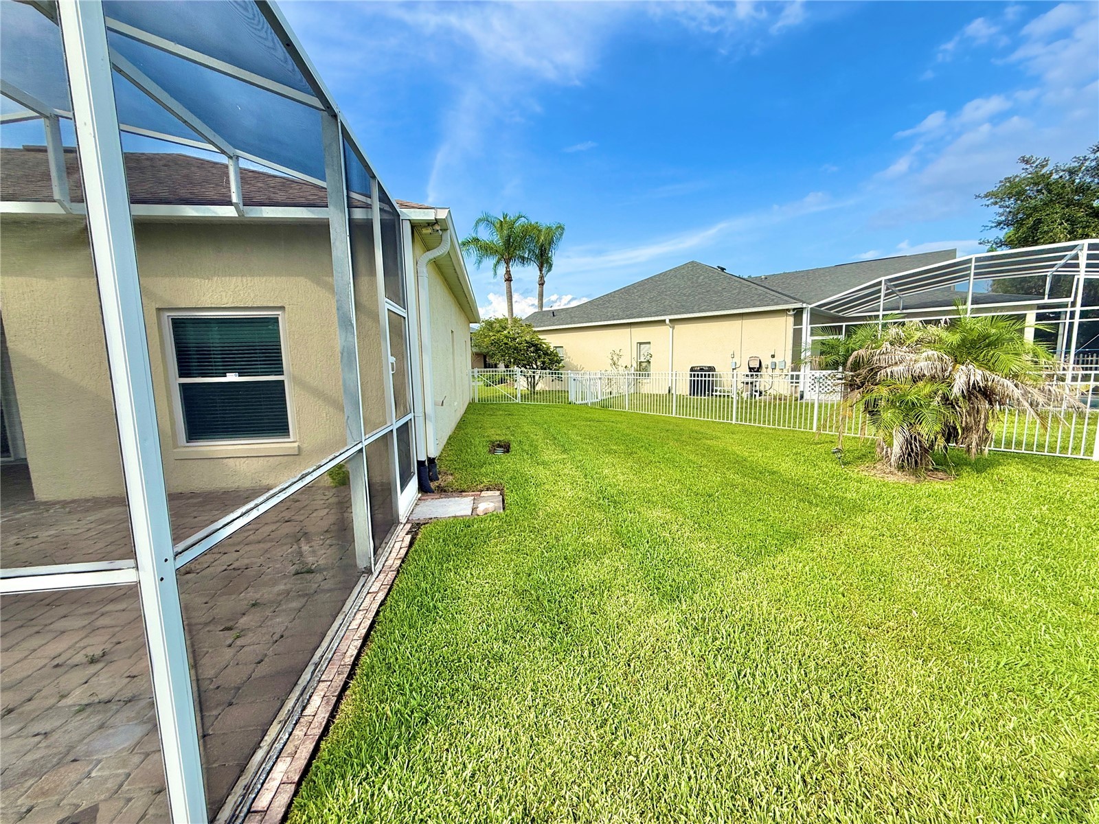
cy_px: 412
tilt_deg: -5.9
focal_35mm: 14
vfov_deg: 85.7
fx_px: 444
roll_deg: +1.4
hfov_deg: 102.1
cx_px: 550
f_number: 2.2
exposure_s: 1/1017
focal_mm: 2.22
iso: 50
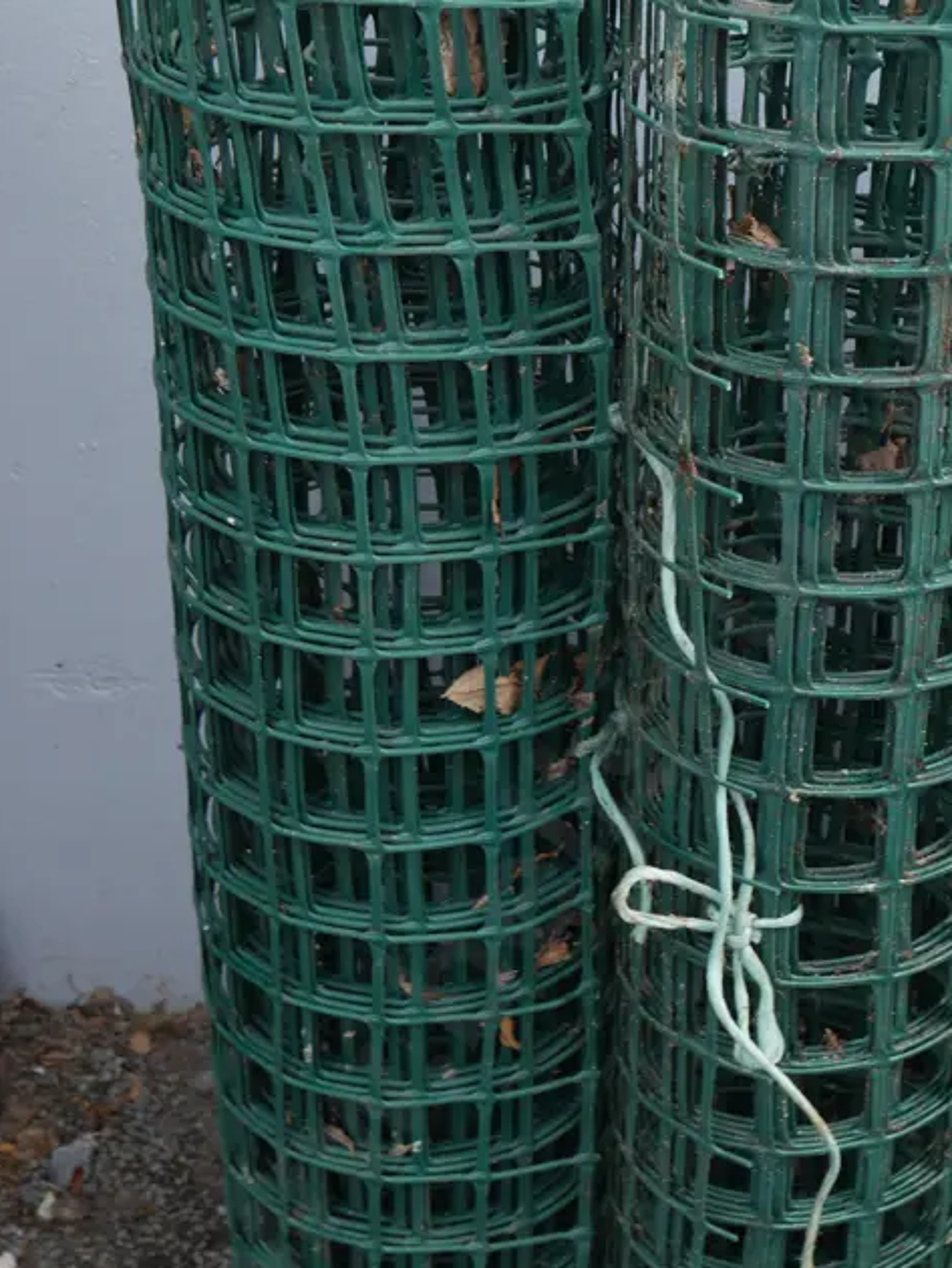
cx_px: 768
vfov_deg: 29.8
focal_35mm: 65
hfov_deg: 22.3
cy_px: 580
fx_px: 2382
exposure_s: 1/125
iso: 200
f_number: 4.4
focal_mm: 20
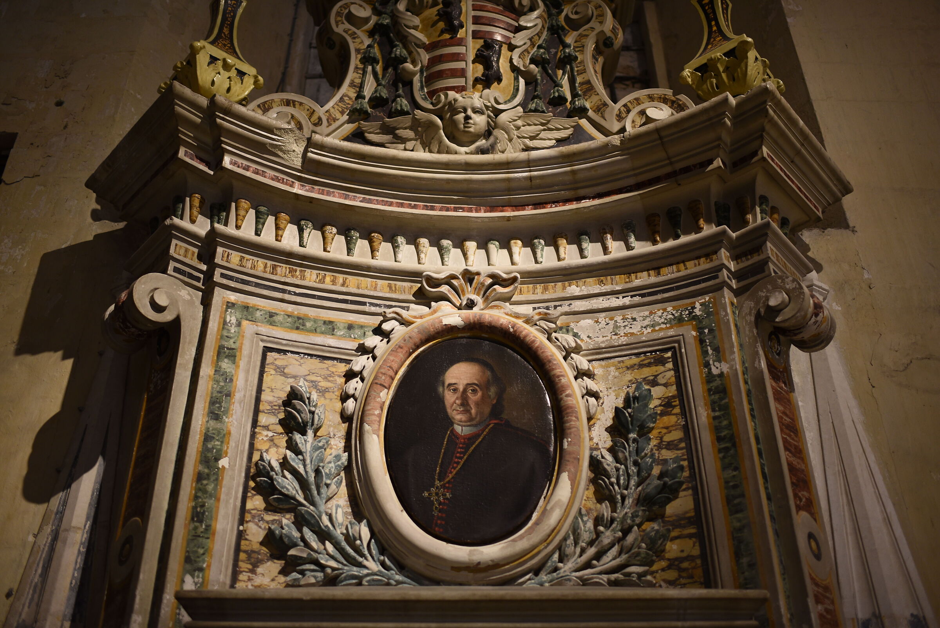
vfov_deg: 37.9
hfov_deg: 54.4
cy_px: 314
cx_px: 470
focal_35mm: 35
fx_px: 914
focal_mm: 35
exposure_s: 1/30
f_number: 1.4
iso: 500
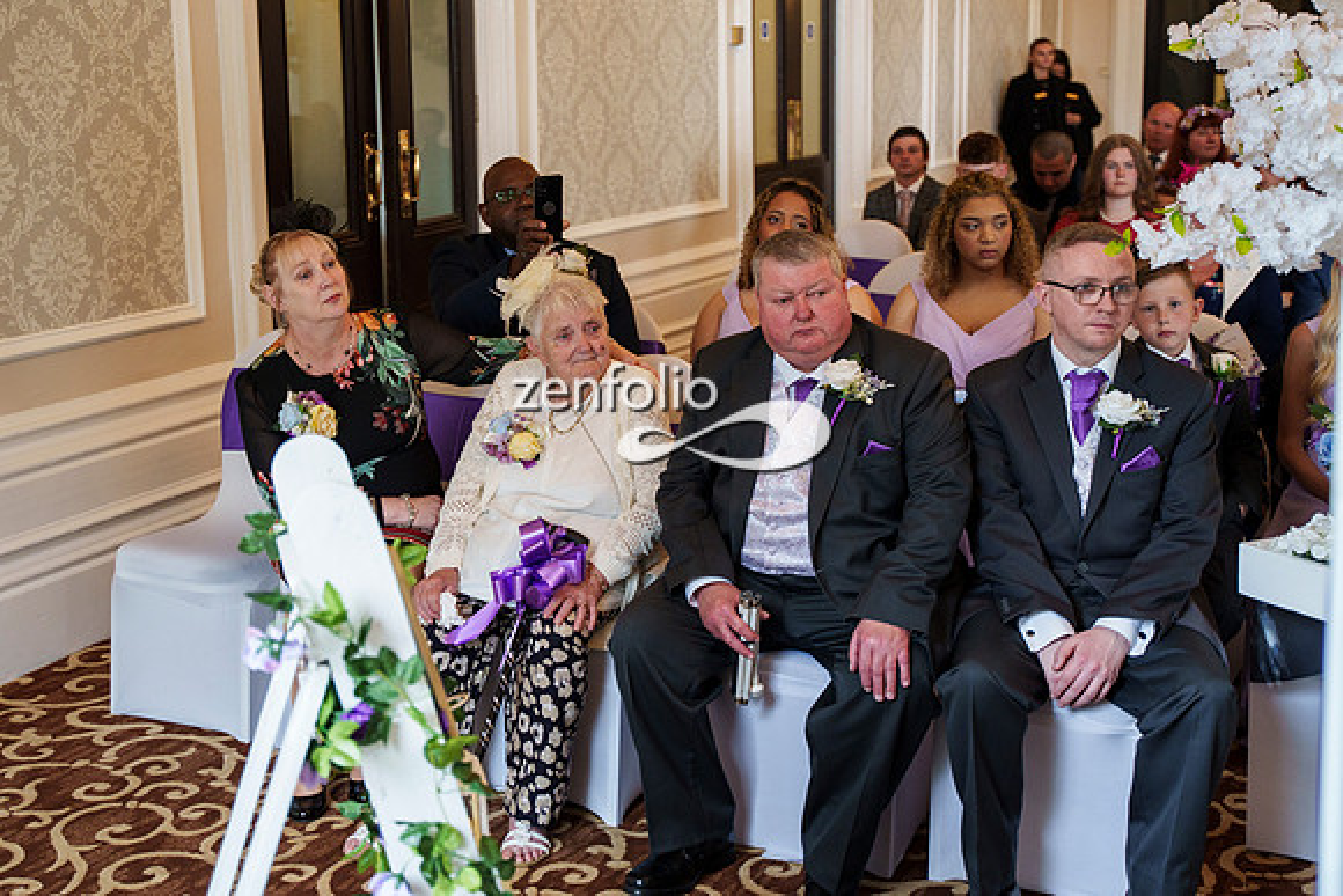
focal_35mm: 50
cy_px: 386
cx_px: 579
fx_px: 1869
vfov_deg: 26.9
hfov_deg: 39.5
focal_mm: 44
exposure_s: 1/125
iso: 1600
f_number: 2.8
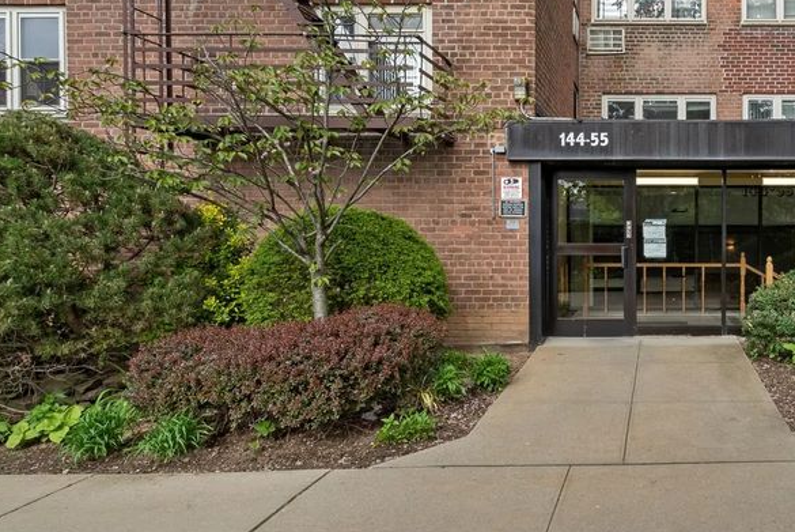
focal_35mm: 28
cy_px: 238
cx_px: 666
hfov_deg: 58.9
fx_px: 619
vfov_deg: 46.4
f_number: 18
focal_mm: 16
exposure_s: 1/15
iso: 250
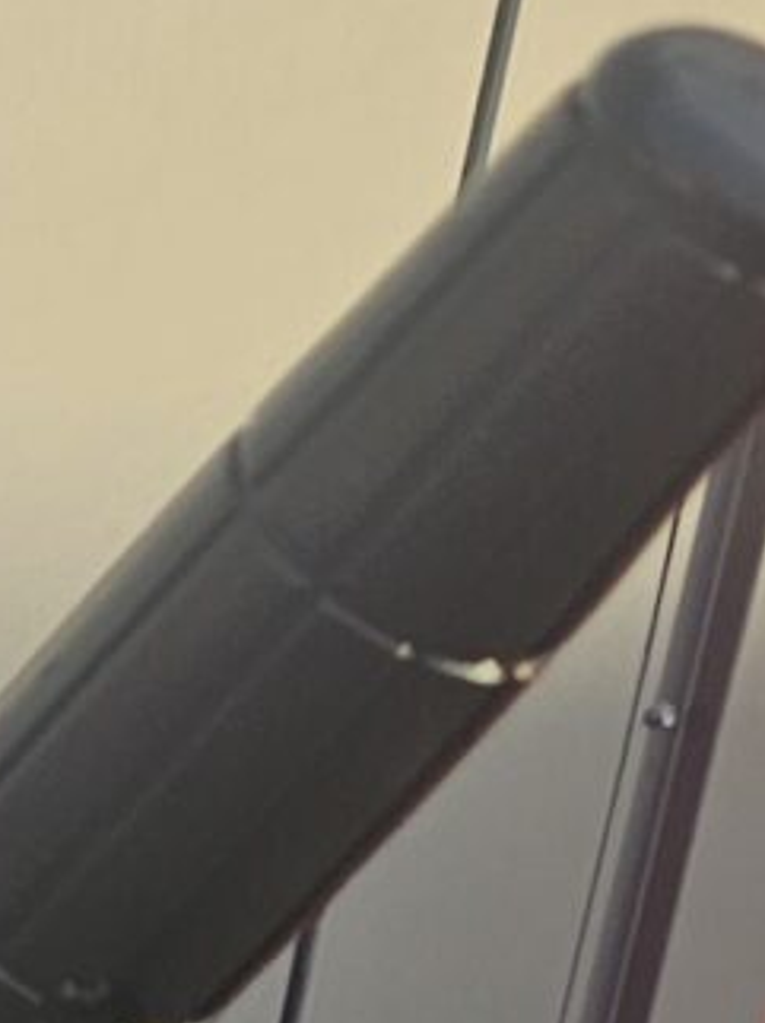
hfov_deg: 6.7
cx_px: -2124
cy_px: 1595
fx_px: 5399
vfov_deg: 10.4
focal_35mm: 183
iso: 10
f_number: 1.7
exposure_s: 1/157
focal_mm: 6.3
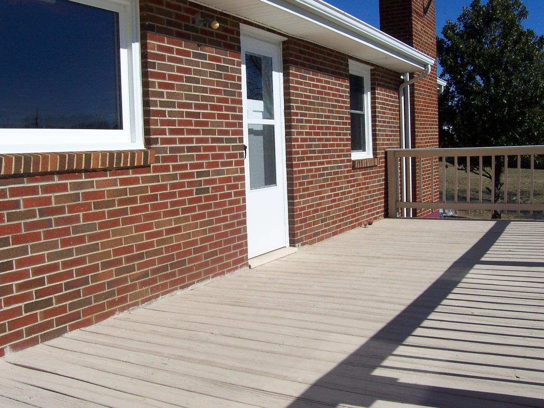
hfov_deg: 50.1
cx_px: 272
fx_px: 581
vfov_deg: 38.7
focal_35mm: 37
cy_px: 204
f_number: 5.6
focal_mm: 5.6
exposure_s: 1/1000
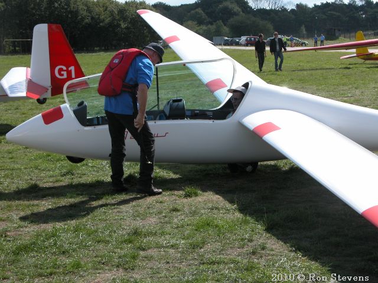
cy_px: 142
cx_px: 189
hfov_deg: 23.6
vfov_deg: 17.8
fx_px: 906
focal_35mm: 83
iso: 100
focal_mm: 21
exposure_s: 1/423
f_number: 5.5
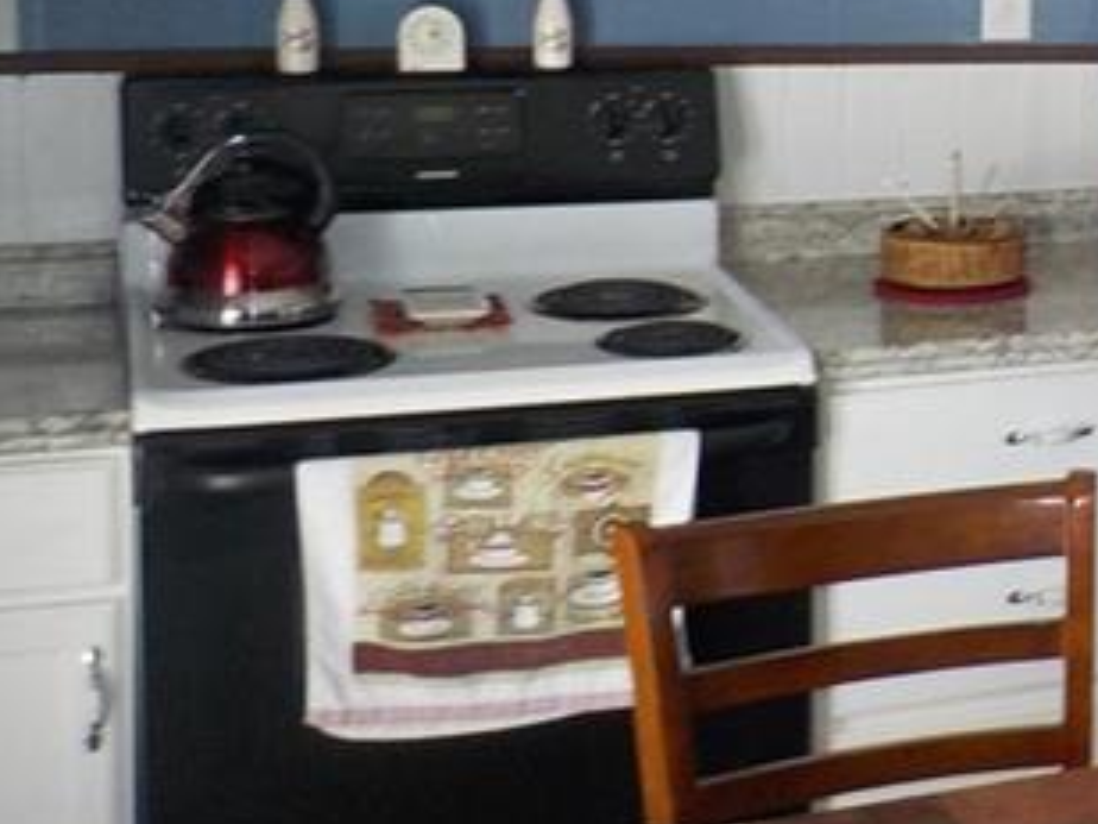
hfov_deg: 22.7
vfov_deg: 18.6
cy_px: 86
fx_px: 2474
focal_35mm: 78
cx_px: 1365
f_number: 3.3
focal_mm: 4.1
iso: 140
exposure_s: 1/30
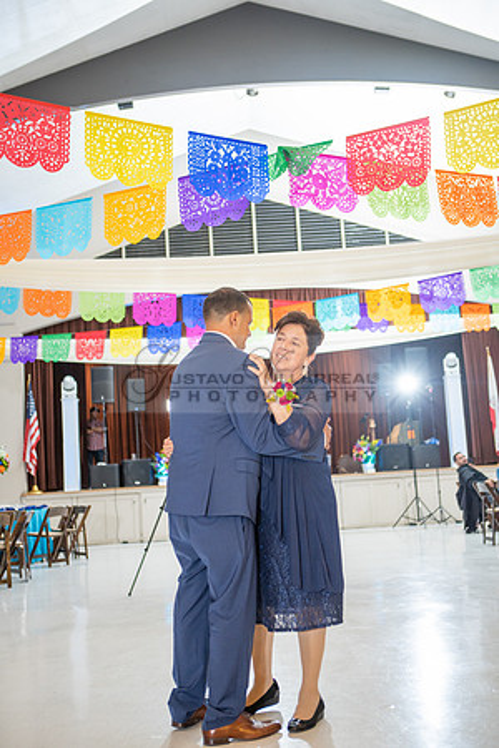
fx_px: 873
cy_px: 374
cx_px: 250
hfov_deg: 31.9
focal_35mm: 42
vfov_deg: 46.4
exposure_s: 1/80
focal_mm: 42
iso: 1250
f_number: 3.2
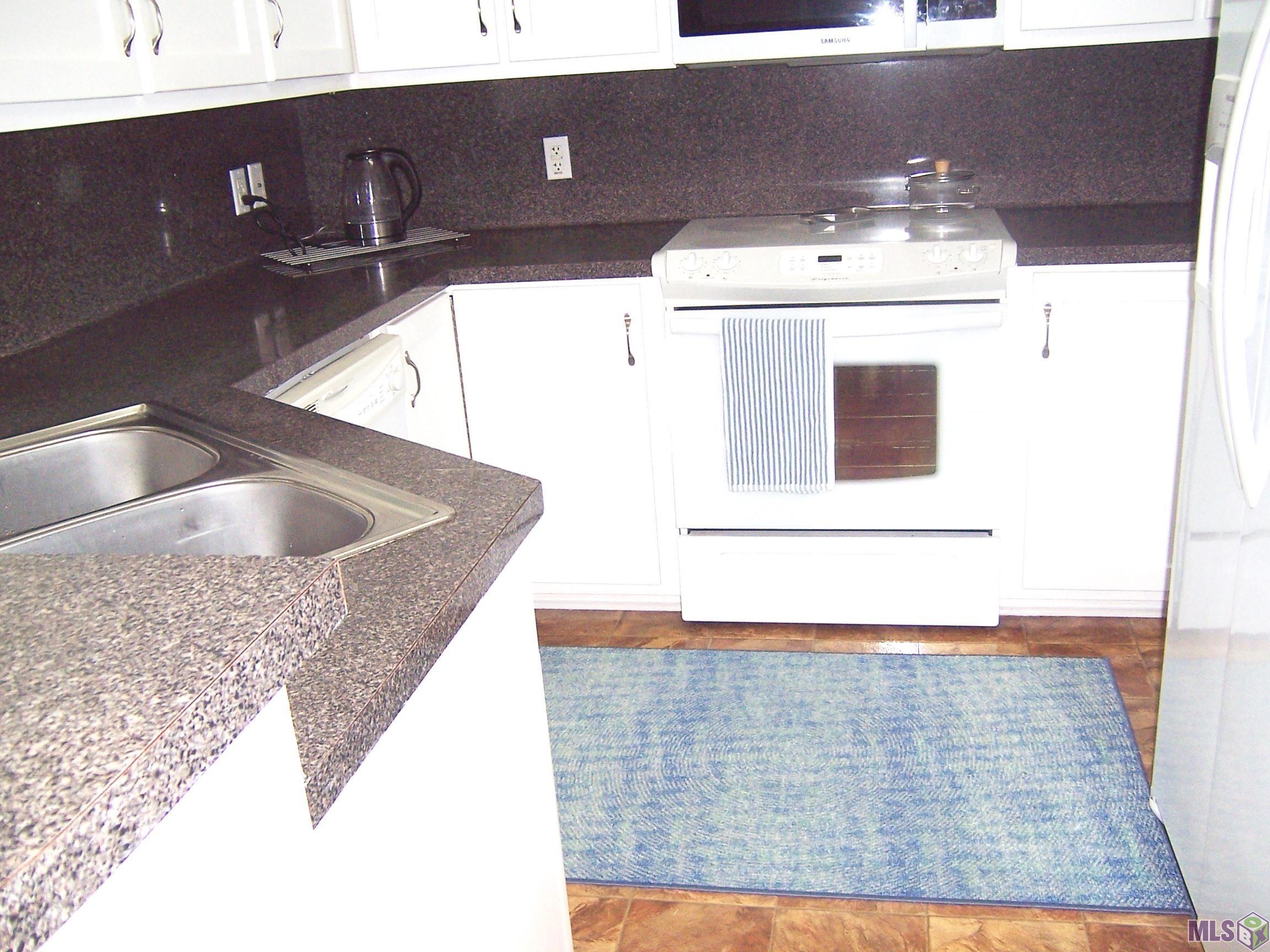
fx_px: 1211
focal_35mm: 33
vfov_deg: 42.9
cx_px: 635
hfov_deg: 55.4
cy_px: 476
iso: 140
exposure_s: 1/60
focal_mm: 5.5
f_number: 2.8
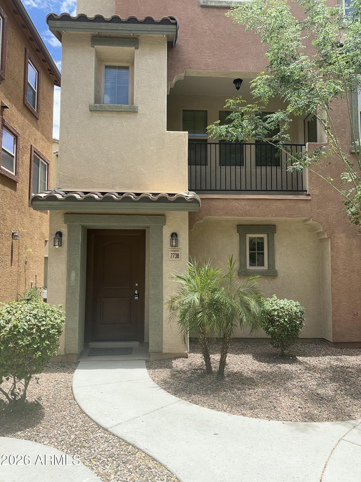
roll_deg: -0.5
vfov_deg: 71.6
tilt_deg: +6.9
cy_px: 241
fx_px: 334
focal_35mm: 24
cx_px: 180
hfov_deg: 56.8
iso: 80
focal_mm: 6.86
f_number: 1.78
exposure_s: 1/1473
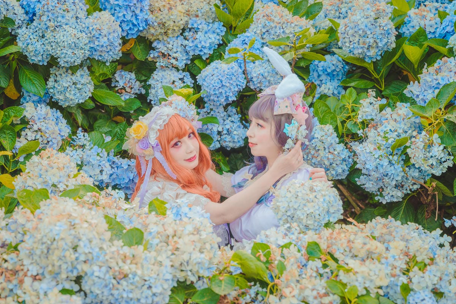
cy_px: 152
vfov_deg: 18.2
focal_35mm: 75
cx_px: 228
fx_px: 950
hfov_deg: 27.0
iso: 250
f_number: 5.6
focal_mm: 75
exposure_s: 1/200
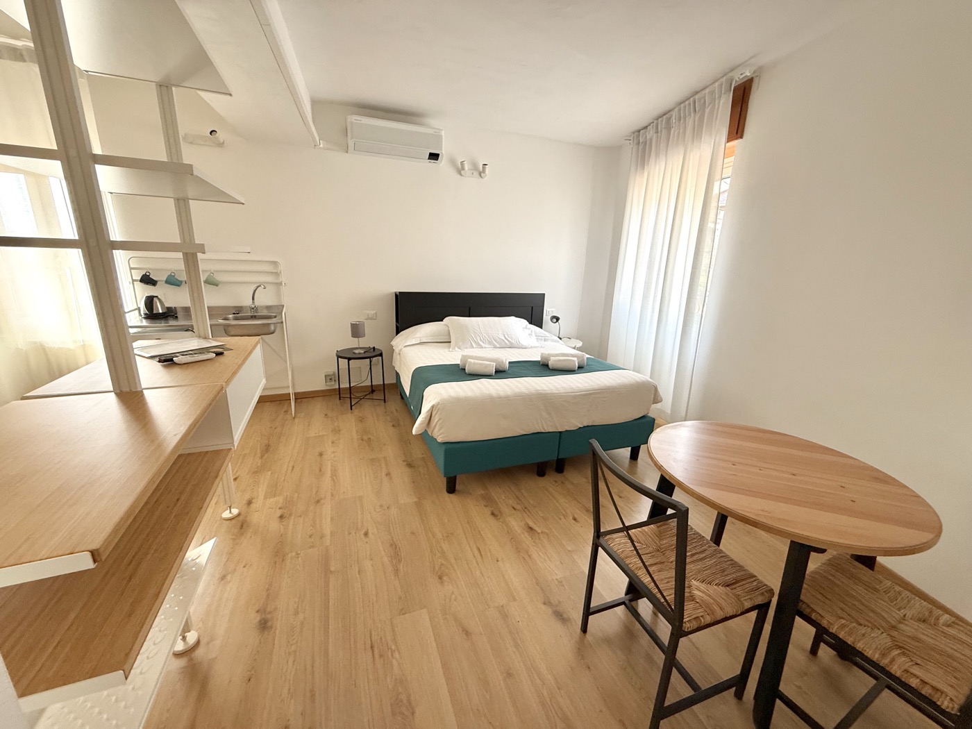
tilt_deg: -14.9
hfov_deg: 102.1
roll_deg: -2.4
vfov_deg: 85.7
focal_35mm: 14
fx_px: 393
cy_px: 364
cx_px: 486
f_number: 2.2
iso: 200
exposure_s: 1/99
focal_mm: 2.22
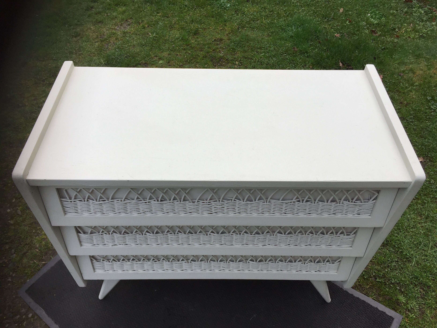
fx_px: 366
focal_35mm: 29
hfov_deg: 61.7
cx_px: 218
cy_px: 164
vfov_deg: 48.2
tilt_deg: -48.6
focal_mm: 4.15
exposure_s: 1/507
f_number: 2.2
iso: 32
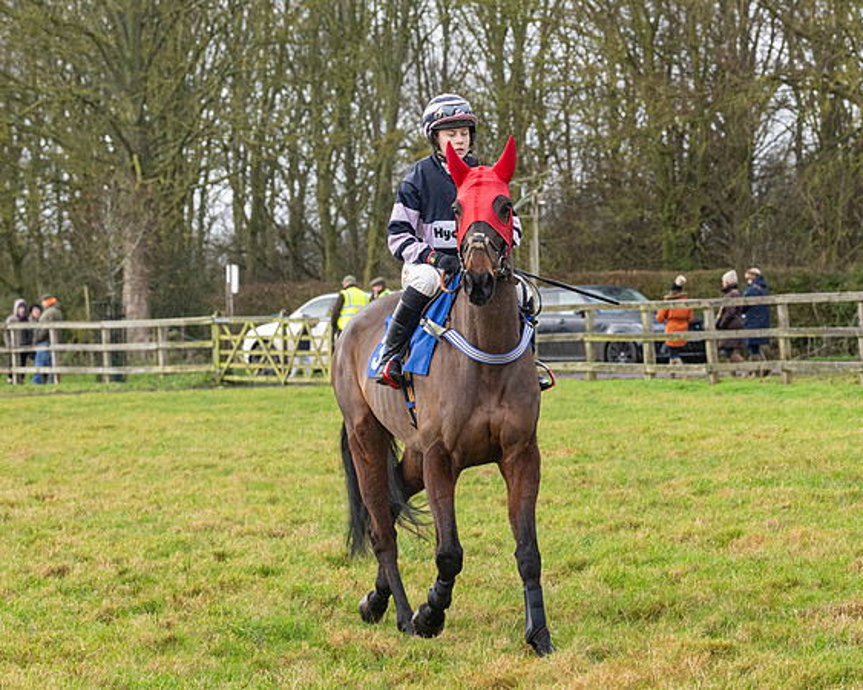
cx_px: 448
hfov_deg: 12.0
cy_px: 333
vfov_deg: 9.6
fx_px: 4118
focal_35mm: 161
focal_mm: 85
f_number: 5
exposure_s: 1/500
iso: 800
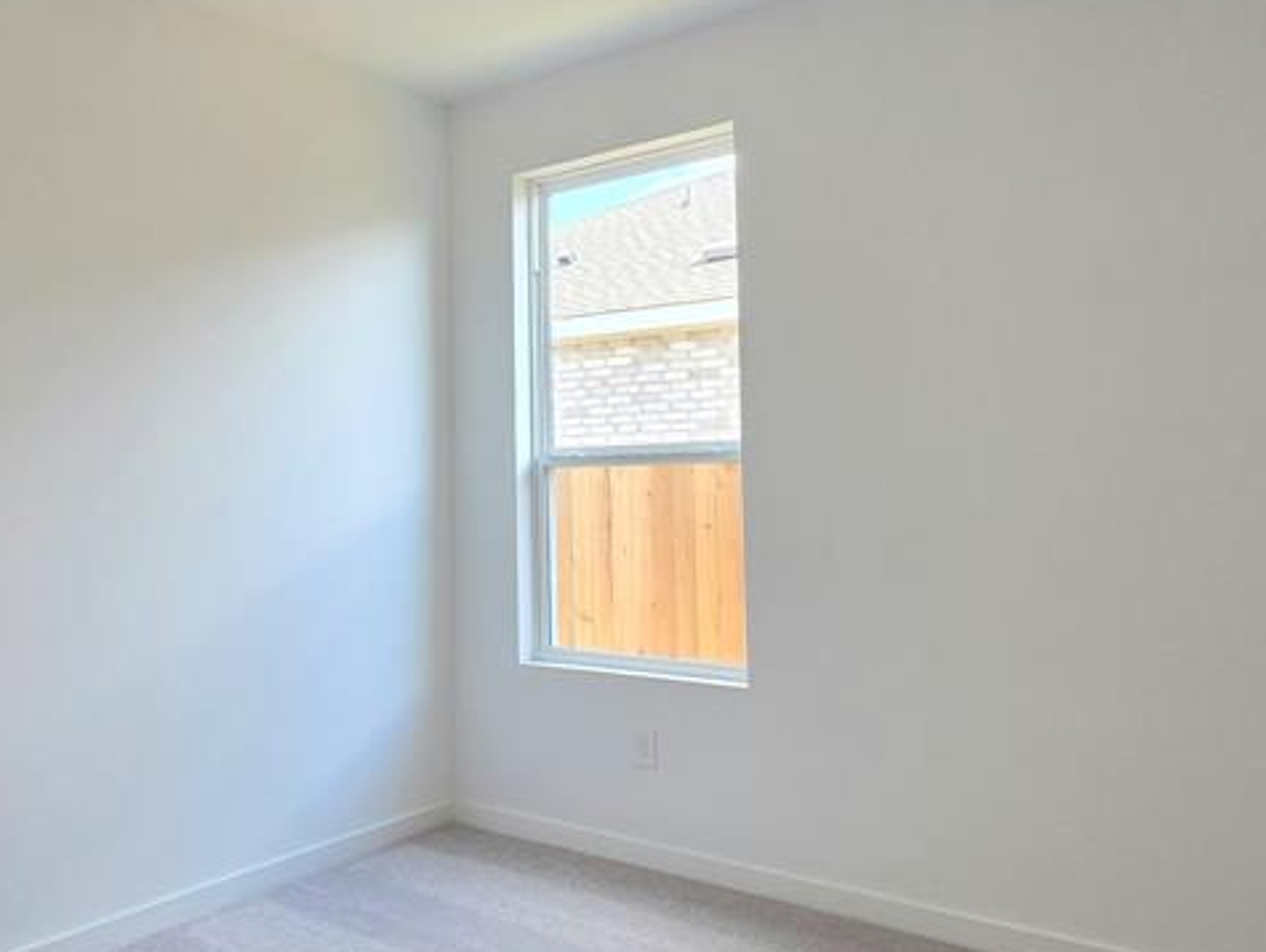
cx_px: 456
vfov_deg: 49.7
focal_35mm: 28
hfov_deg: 62.3
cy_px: 432
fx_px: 1025
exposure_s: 1/60
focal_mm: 1.7
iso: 40
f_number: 2.2
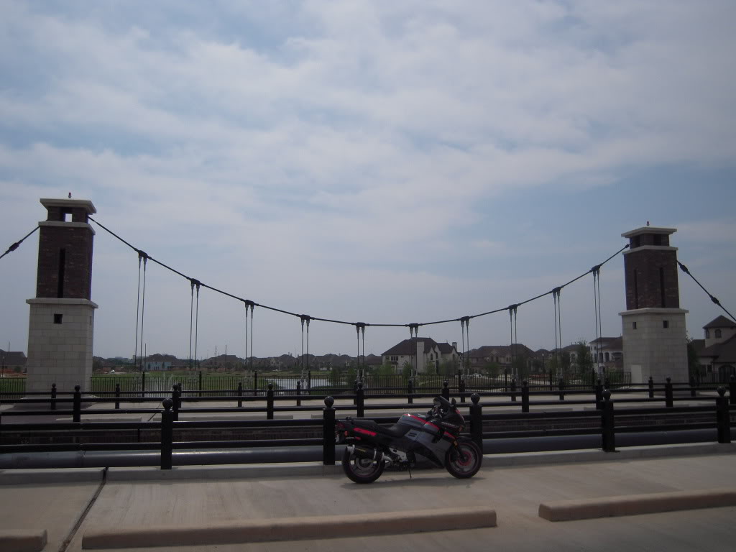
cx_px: 368
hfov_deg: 54.0
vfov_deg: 41.8
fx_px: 723
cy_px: 276
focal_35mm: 34
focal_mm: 6
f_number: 5.8
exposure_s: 1/1250
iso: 100
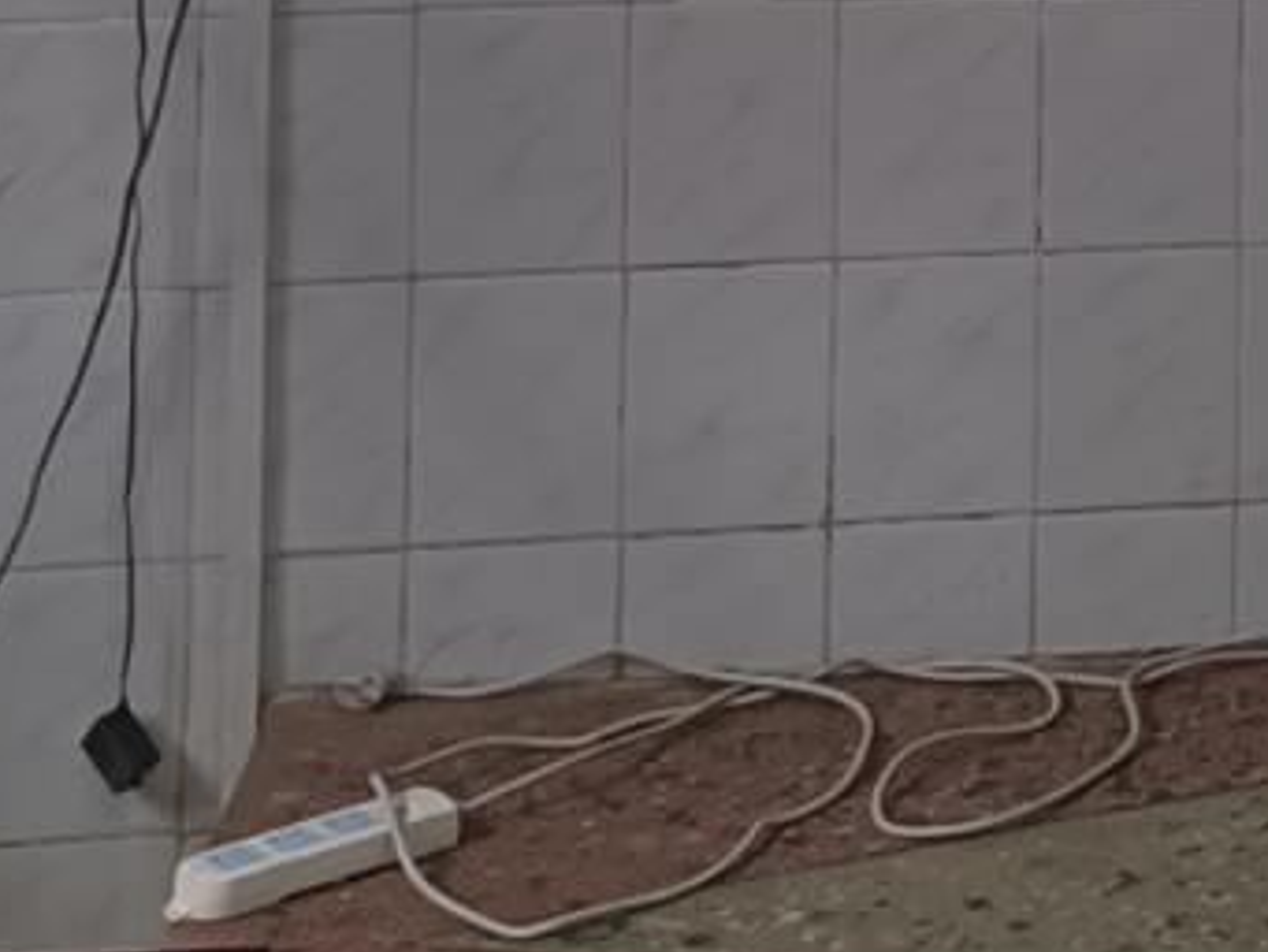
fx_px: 4983
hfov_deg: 13.0
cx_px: 2331
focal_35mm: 136
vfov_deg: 10.1
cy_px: -993
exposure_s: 1/50
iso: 371
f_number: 1.9
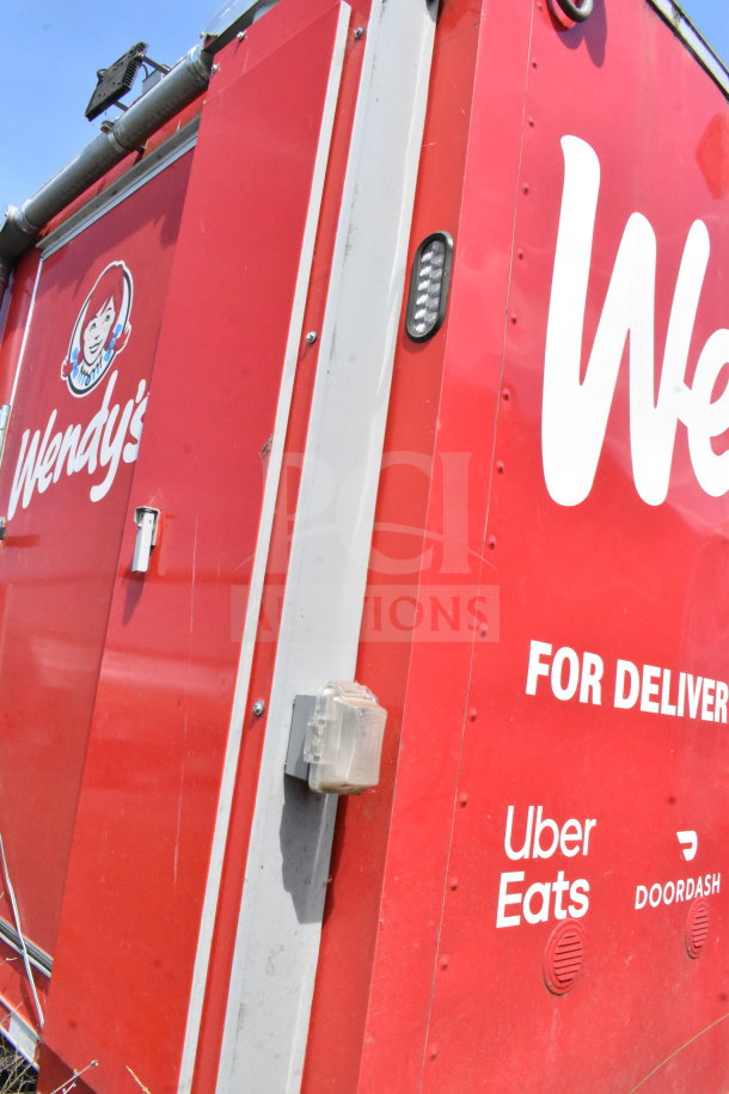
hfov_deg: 47.9
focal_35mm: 27
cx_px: 364
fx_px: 820
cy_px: 547
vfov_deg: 67.4
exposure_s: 1/1600
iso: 6400
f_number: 20
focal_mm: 18
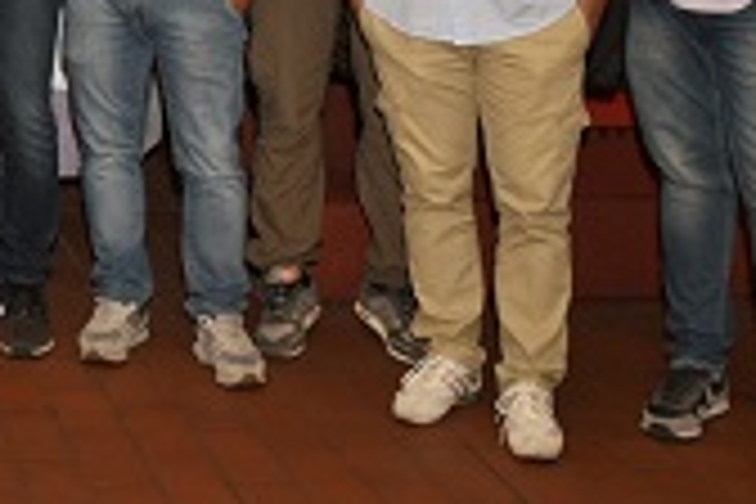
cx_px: -279
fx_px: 1953
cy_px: -200
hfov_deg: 19.8
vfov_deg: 14.0
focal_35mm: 93
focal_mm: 24
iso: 500
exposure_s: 1/100
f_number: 4
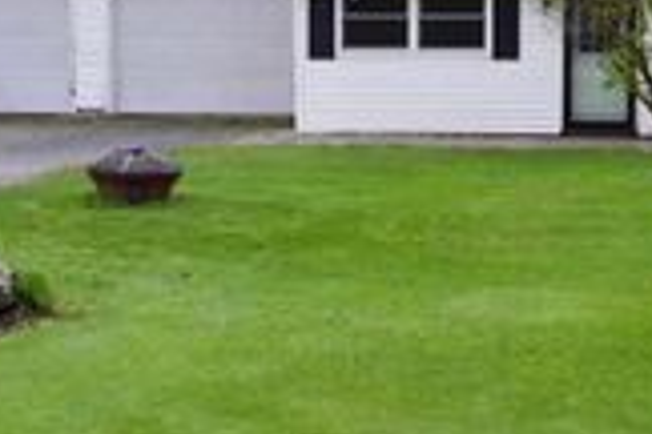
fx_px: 2354
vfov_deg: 10.5
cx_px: 555
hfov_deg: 15.6
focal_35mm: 130
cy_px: 42
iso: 200
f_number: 6.3
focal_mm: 28
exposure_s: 1/80
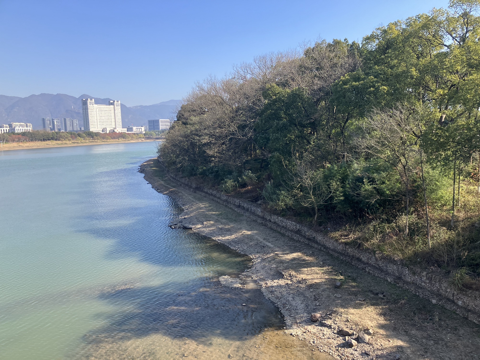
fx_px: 388
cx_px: 240
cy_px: 180
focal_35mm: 28
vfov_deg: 49.7
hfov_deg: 63.4
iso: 32
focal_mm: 3.99
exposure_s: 1/991
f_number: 1.8
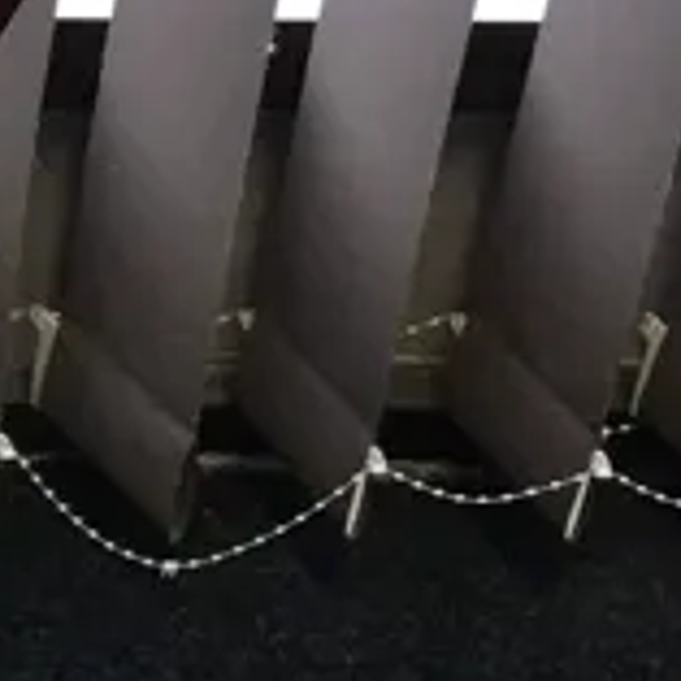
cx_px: -872
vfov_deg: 10.3
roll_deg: -0.2
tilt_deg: -40.3
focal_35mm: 167
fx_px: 3717
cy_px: 763
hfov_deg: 9.5
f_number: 2.2
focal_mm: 4.15
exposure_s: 1/33
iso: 32
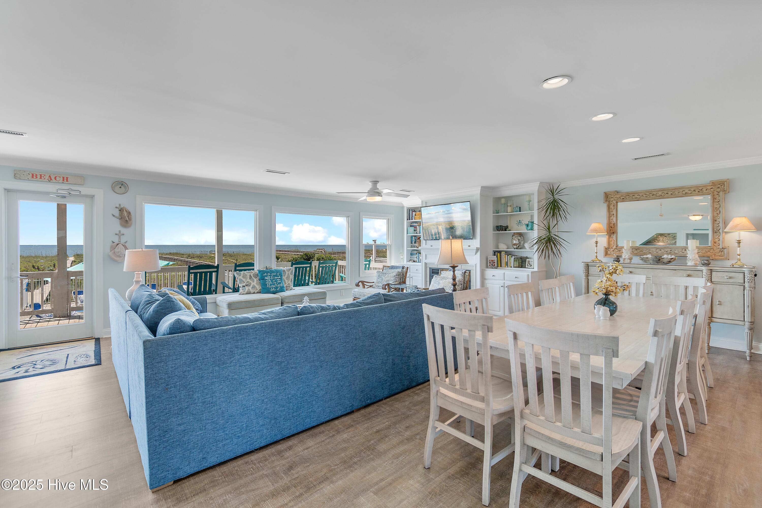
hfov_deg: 100.4
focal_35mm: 15
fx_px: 317
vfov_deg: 77.3
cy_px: 254
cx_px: 381
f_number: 4.5
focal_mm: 10
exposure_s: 1/20
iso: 100
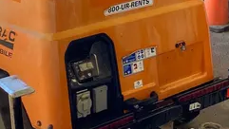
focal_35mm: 86
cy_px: 55
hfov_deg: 24.7
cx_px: 94
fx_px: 523
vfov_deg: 14.1
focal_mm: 4.25
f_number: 1.8
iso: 32
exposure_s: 1/137
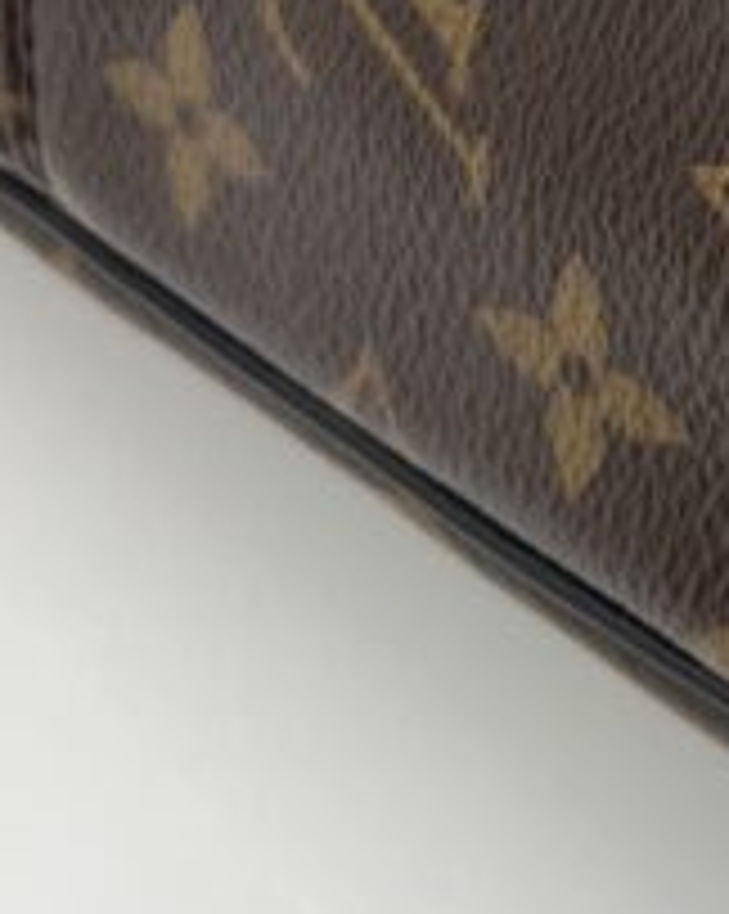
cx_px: 1184
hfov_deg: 11.4
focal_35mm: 128
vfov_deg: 14.1
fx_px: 3457
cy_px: -473
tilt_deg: -47.7
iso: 40
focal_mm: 5.7
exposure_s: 1/195
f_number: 1.5
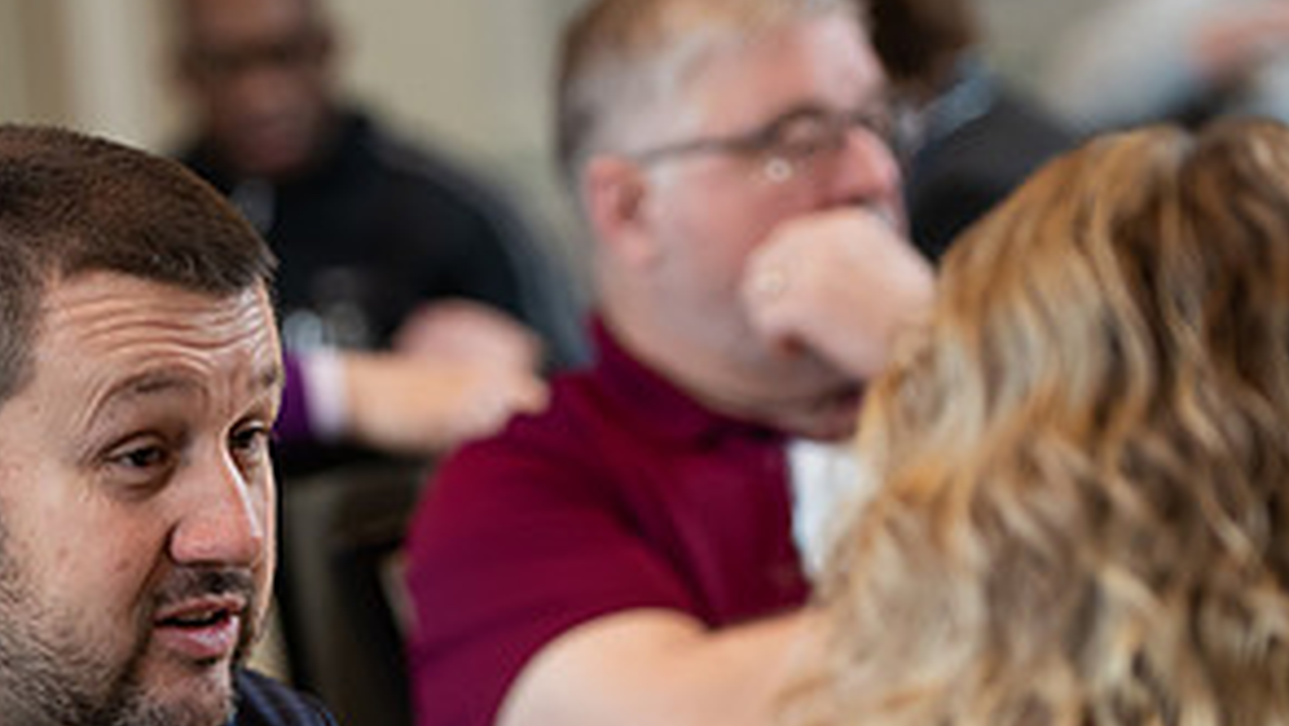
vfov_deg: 5.6
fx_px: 7453
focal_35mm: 218
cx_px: 330
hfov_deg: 9.9
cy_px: 649
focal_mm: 105
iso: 1250
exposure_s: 1/200
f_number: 3.2
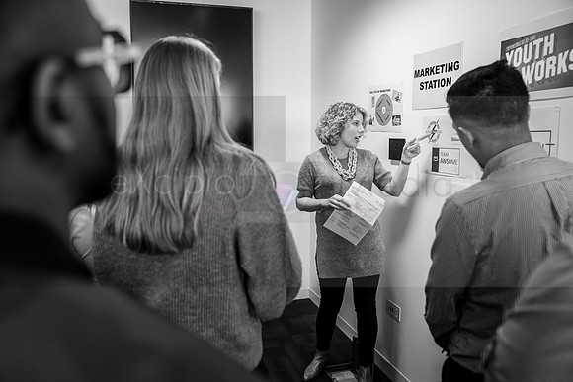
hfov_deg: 64.8
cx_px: 286
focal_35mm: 28
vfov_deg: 45.9
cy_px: 191
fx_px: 451
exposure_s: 1/30
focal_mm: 28
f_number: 2.8
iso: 100
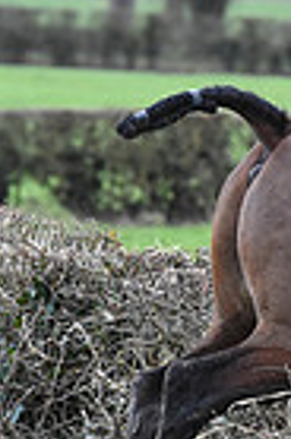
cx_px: 715
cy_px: 325
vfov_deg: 2.8
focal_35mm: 732
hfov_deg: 1.9
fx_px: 8919
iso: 3600
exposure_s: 1/1250
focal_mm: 175
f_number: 5.6
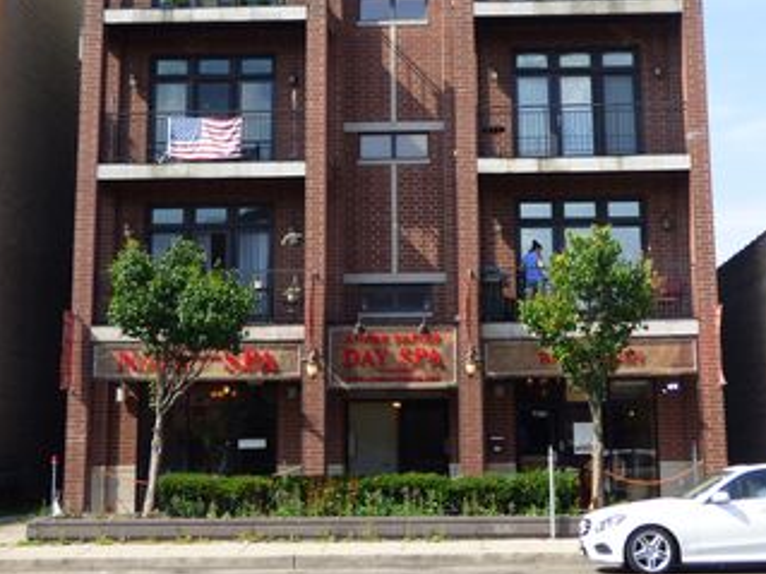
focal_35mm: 58
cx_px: 406
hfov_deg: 33.2
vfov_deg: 25.0
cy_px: 160
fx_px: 1283
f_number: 3.5
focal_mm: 6.47
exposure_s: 1/500
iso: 100
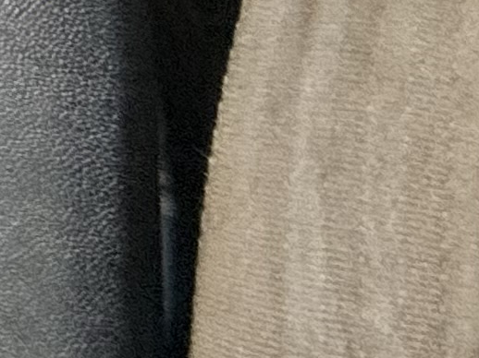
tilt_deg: -4.8
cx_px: -1280
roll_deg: +6.2
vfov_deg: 9.1
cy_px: -887
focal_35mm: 109
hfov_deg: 9.1
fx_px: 1508
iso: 125
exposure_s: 1/99
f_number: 2.2
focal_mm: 2.22
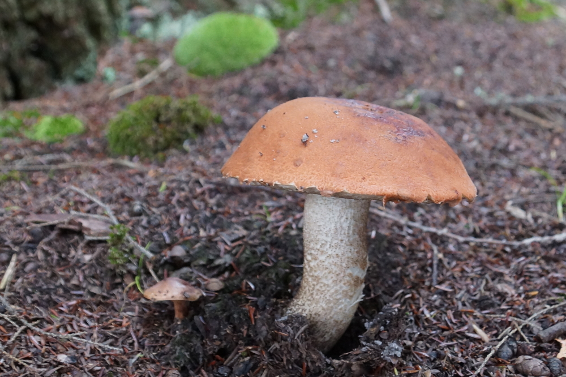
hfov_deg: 50.7
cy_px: 188
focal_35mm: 38
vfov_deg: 35.0
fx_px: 597
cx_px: 283
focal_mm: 18
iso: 1000
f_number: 4
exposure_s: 1/60
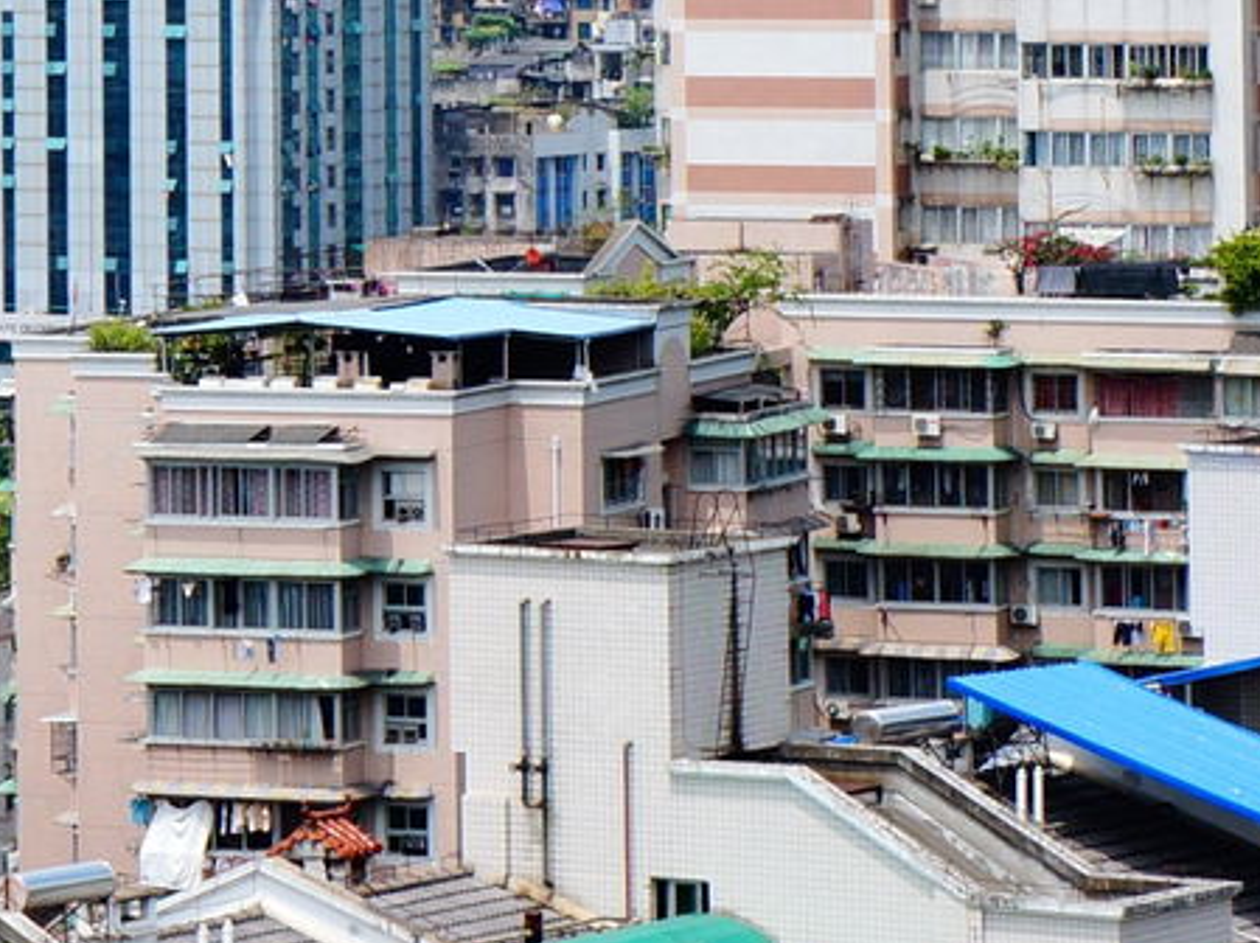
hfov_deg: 7.6
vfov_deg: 5.7
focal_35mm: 259
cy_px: -637
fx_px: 9420
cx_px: 22
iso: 200
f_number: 9
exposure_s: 1/400
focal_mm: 42
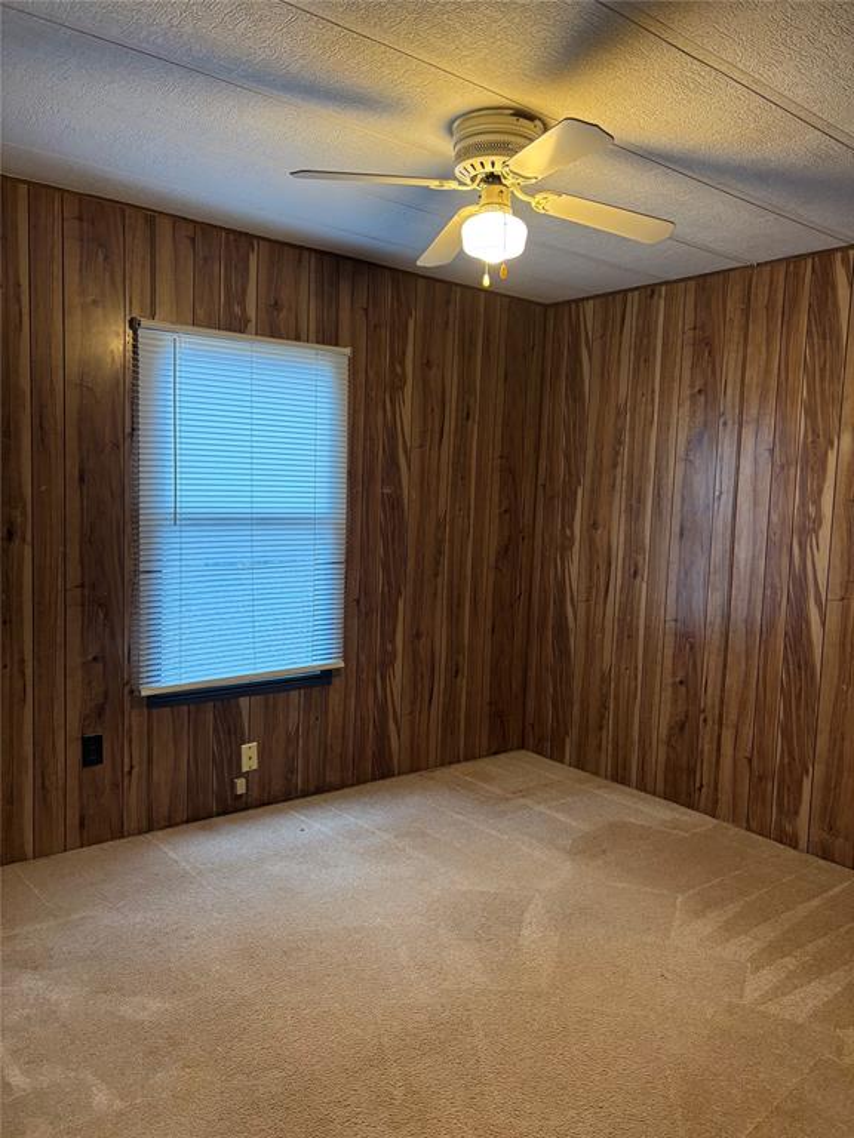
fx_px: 855
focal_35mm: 26
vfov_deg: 67.3
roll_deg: -2.6
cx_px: 427
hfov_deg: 53.1
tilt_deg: -6.0
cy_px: 569
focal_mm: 5.96
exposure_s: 1/60
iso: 250
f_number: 1.6
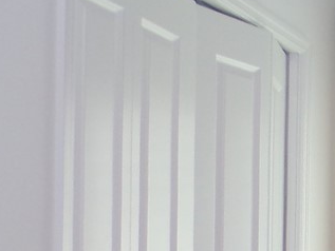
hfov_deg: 13.4
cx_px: 714
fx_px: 1171
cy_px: 269
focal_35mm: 121
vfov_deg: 12.1
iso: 100
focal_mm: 4.3
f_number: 3
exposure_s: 1/38
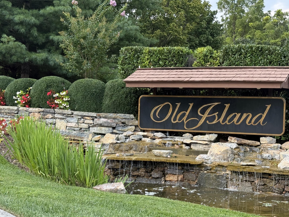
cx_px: 173
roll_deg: -2.6
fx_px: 484
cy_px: 114
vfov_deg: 25.2
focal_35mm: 58
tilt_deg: -0.2
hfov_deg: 33.1
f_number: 1.78
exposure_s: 1/242
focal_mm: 6.76
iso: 100
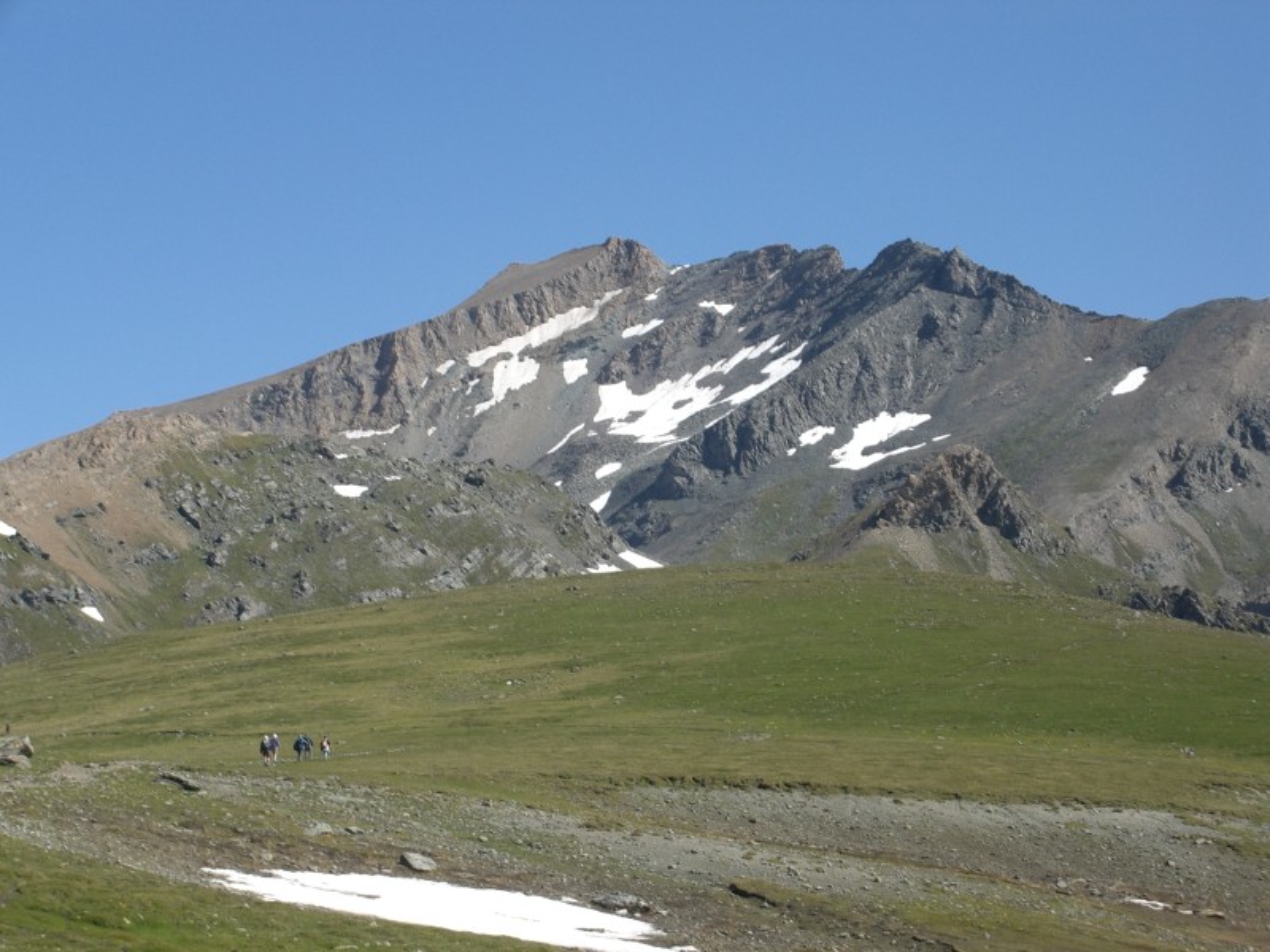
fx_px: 3485
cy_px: 476
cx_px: 635
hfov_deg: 20.7
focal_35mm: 95
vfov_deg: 15.6
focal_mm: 19.7
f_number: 6.9
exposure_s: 1/320
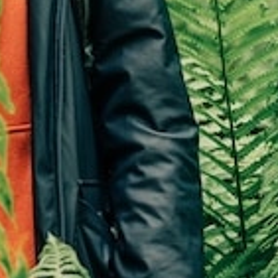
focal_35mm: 265
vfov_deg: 6.6
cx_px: 30
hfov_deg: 6.6
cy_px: -35
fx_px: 2408
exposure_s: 1/320
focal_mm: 55
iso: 400
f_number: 3.5
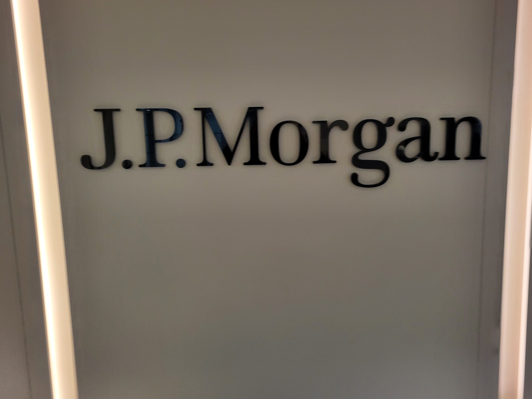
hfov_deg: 65.3
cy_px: 194
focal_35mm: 27
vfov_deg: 51.4
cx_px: 276
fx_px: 415
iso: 320
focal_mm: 5.4
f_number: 1.8
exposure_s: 1/50
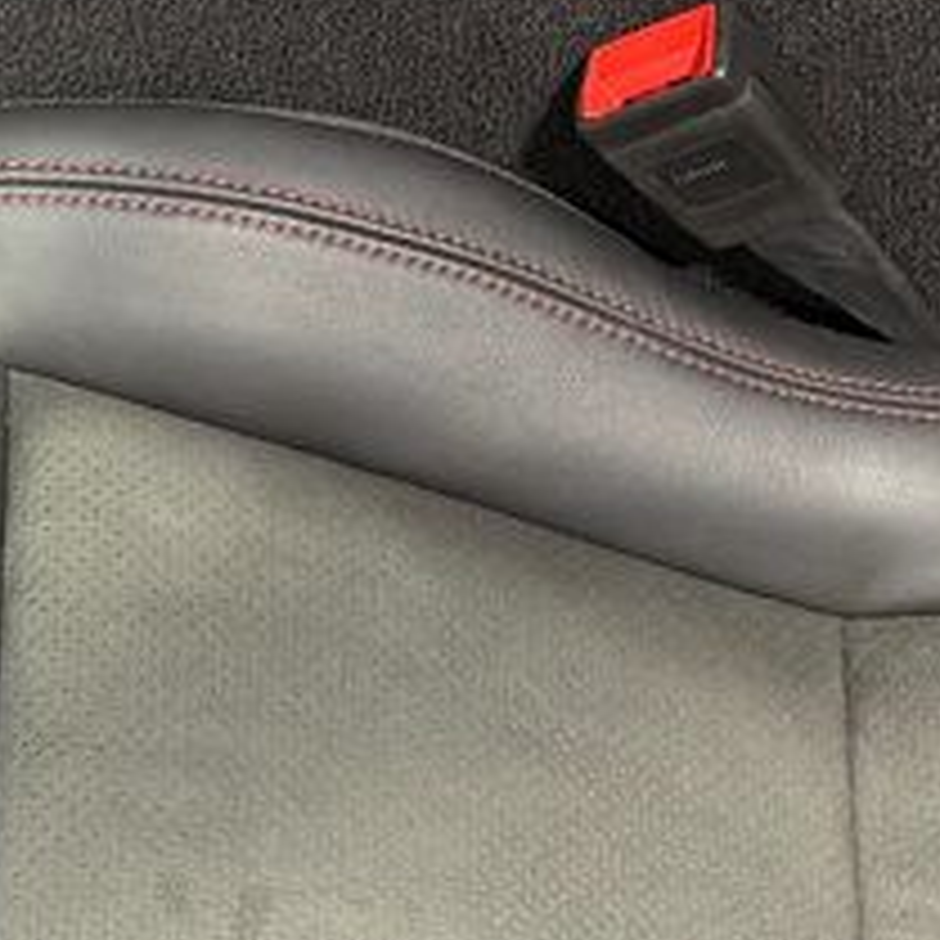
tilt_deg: -61.6
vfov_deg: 15.9
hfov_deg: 16.6
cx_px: 193
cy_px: 1228
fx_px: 3195
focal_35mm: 104
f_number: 1.78
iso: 125
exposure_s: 1/60
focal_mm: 6.76
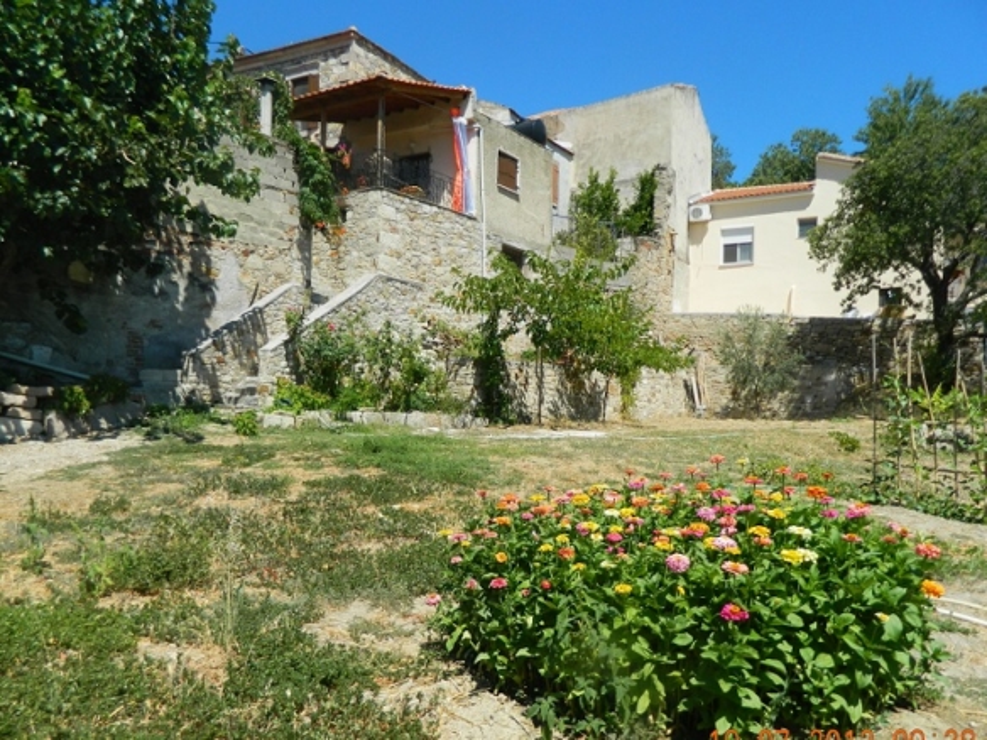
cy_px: 370
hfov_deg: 69.4
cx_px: 494
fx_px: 713
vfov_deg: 54.9
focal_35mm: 25
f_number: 8.7
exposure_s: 1/160
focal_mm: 4.5
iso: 80
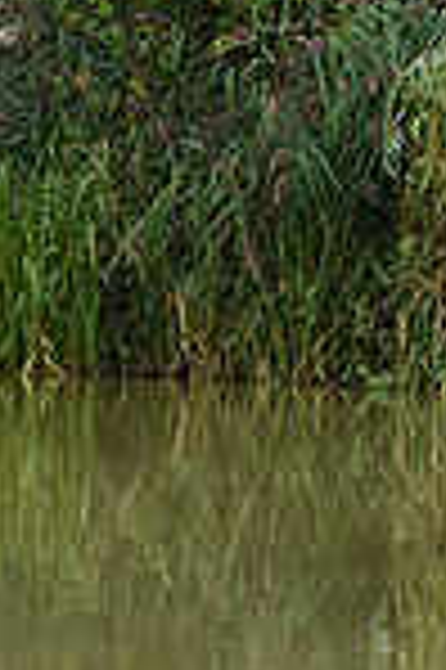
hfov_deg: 4.9
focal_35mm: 273
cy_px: 189
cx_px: -685
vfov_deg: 7.5
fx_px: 5085
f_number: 5.6
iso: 560
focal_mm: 70
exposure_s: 1/1250
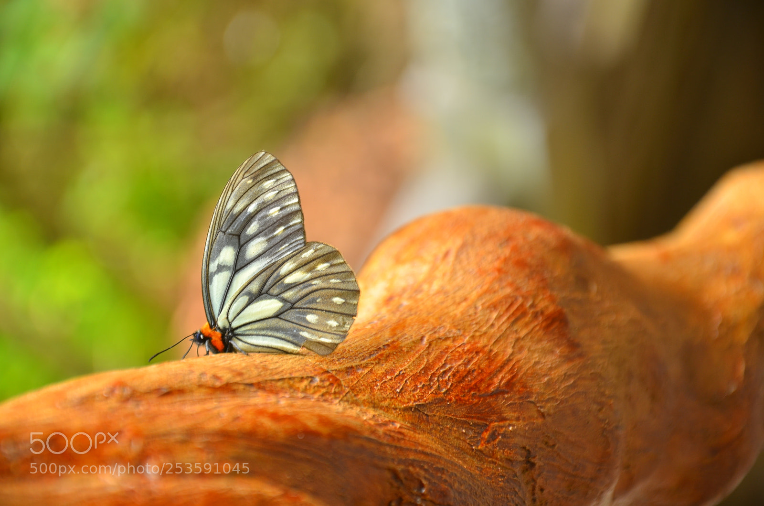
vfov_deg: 8.7
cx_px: 382
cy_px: 253
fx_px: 3335
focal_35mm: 158
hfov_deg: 13.1
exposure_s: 1/45
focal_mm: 105
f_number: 5.6
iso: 100
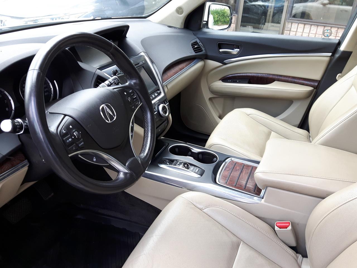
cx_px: 178
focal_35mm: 31
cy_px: 134
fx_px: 320
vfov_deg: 45.4
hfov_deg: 58.4
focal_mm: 3.7
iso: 64
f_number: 1.9
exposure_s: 1/100
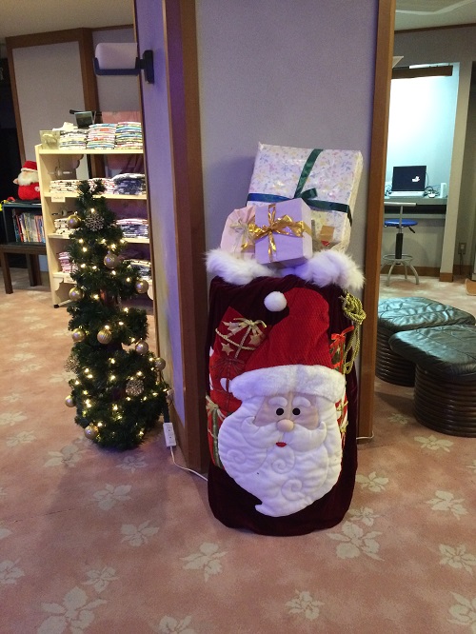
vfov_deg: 61.6
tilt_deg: -17.4
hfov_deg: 48.3
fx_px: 531
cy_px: 317
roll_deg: +1.9
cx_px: 238
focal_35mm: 29
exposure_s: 1/15
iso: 320
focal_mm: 4.15
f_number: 2.2
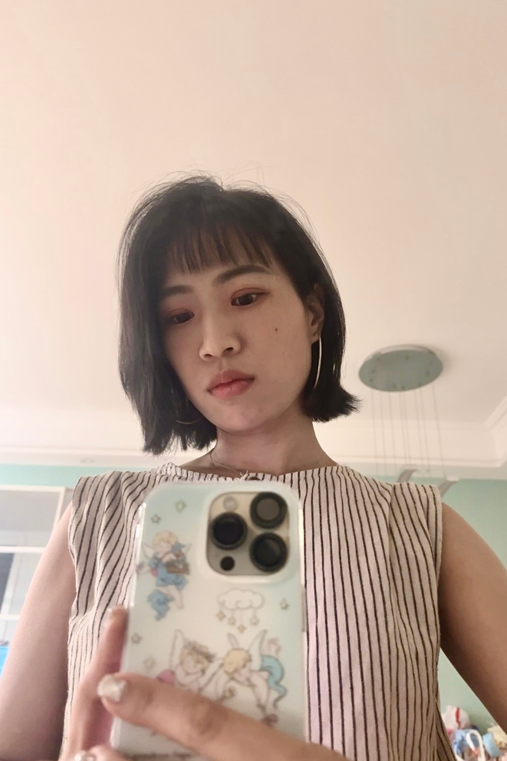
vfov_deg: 69.4
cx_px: 285
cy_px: 392
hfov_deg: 49.4
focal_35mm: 26
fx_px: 549
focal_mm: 6.86
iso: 1600
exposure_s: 1/30
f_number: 1.78
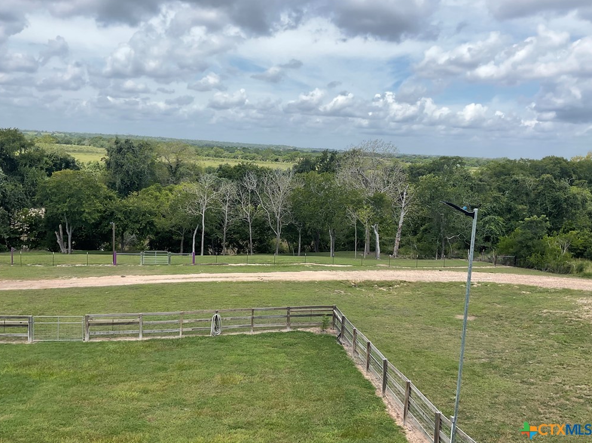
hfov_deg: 60.0
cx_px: 300
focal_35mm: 30
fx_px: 513
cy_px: 222
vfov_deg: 46.8
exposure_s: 1/804
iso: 16
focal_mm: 3
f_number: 1.8
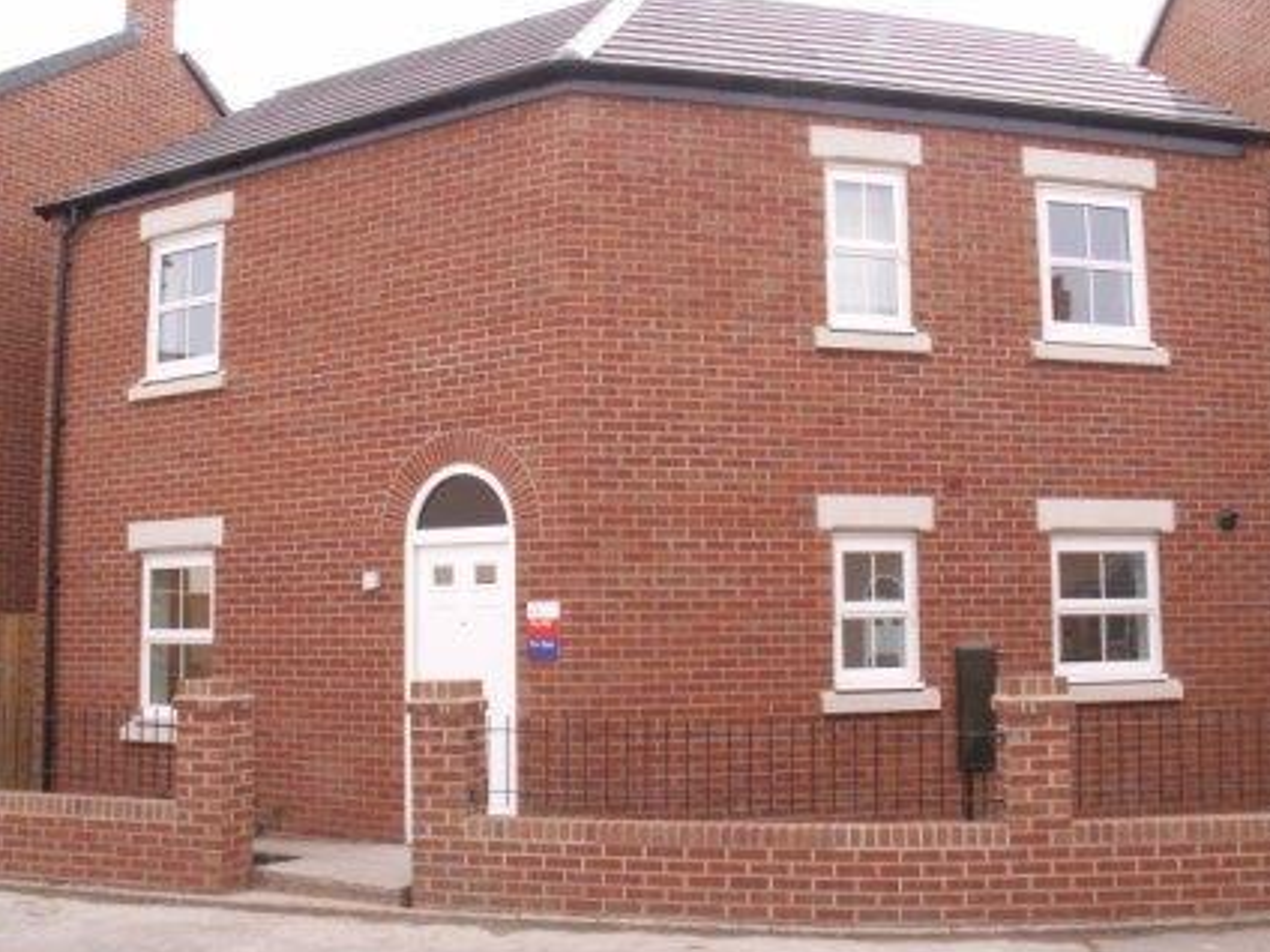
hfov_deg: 50.1
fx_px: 1357
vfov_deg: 38.7
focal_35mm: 37
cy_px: 479
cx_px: 668
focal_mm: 5.86
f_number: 8
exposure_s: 1/60
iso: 50
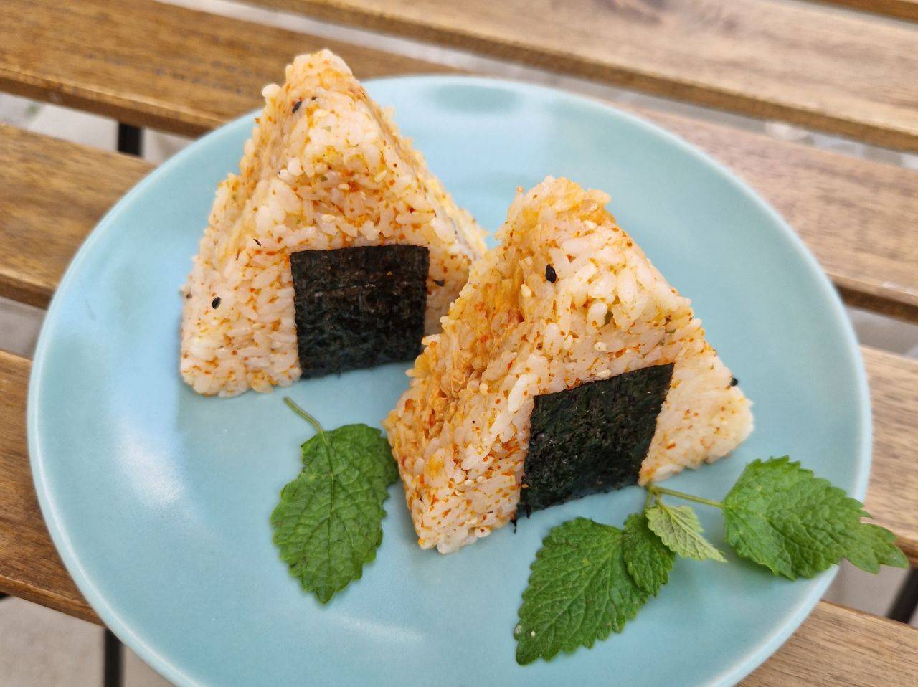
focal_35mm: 23
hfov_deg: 74.0
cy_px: 344
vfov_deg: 58.8
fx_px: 609
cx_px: 459
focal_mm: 5.4
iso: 64
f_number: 1.8
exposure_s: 1/182
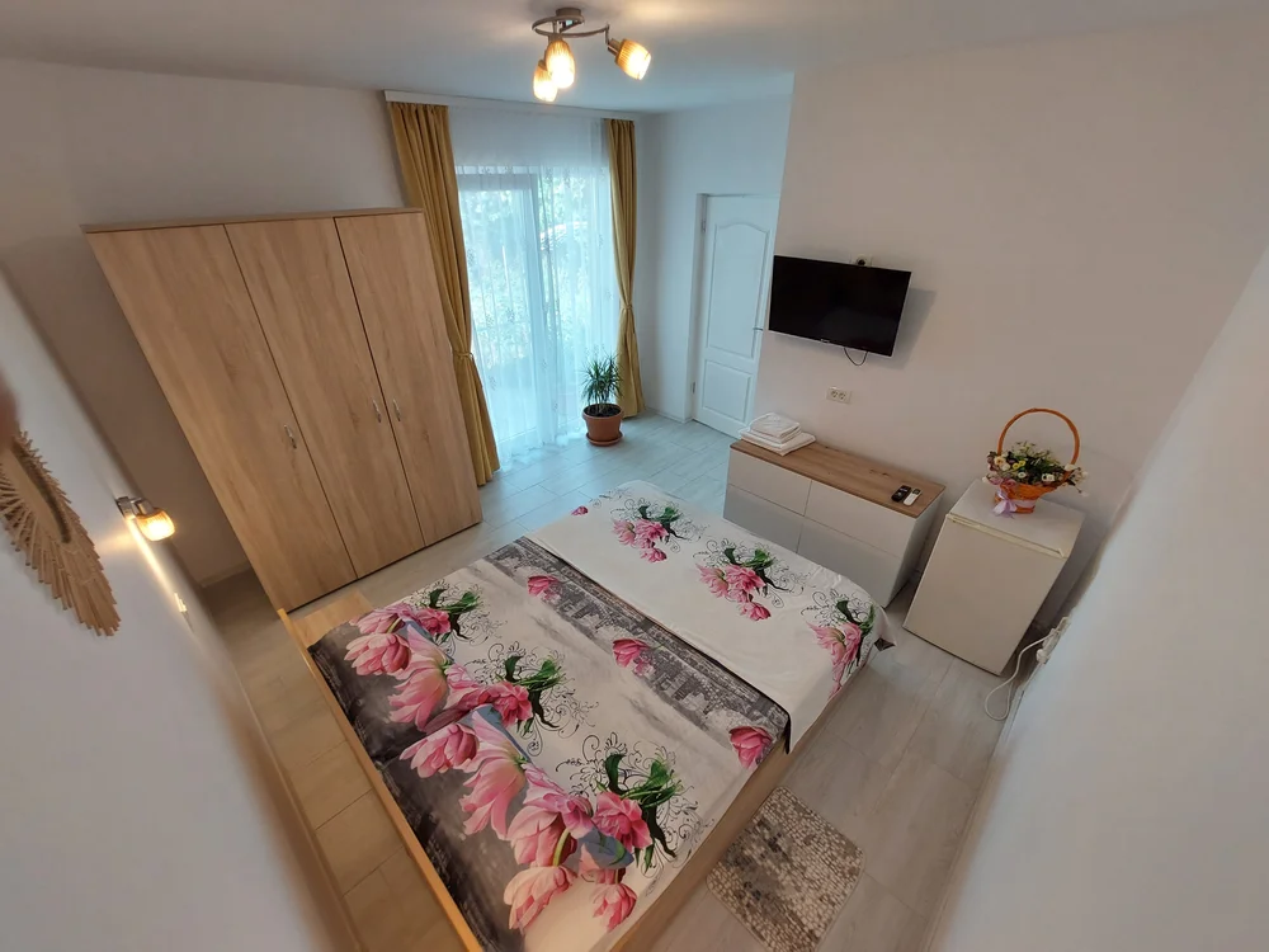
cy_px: 476
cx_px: 634
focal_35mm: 13
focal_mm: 1.74
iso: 64
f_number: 2.2
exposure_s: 1/50
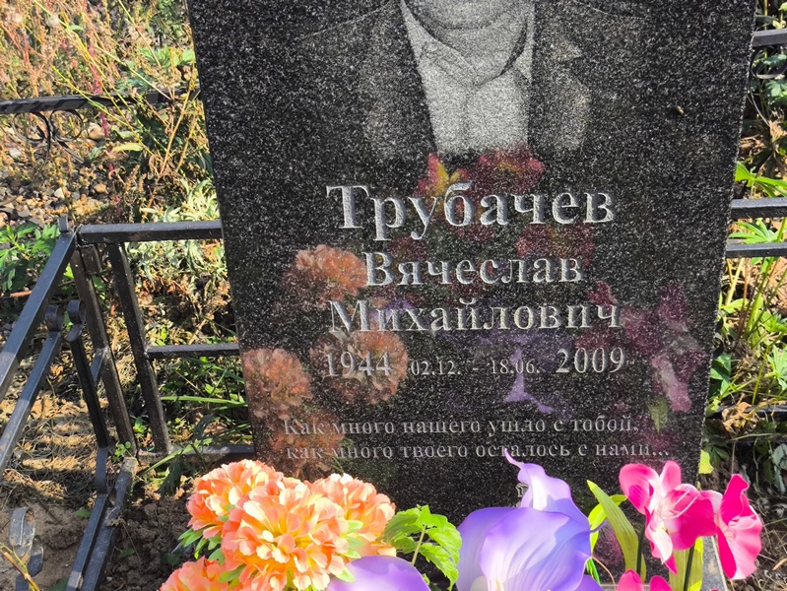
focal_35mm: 50
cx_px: 394
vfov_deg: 29.1
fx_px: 1137
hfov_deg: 38.2
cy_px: 296
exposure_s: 1/721
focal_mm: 4.71
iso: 50
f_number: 1.7
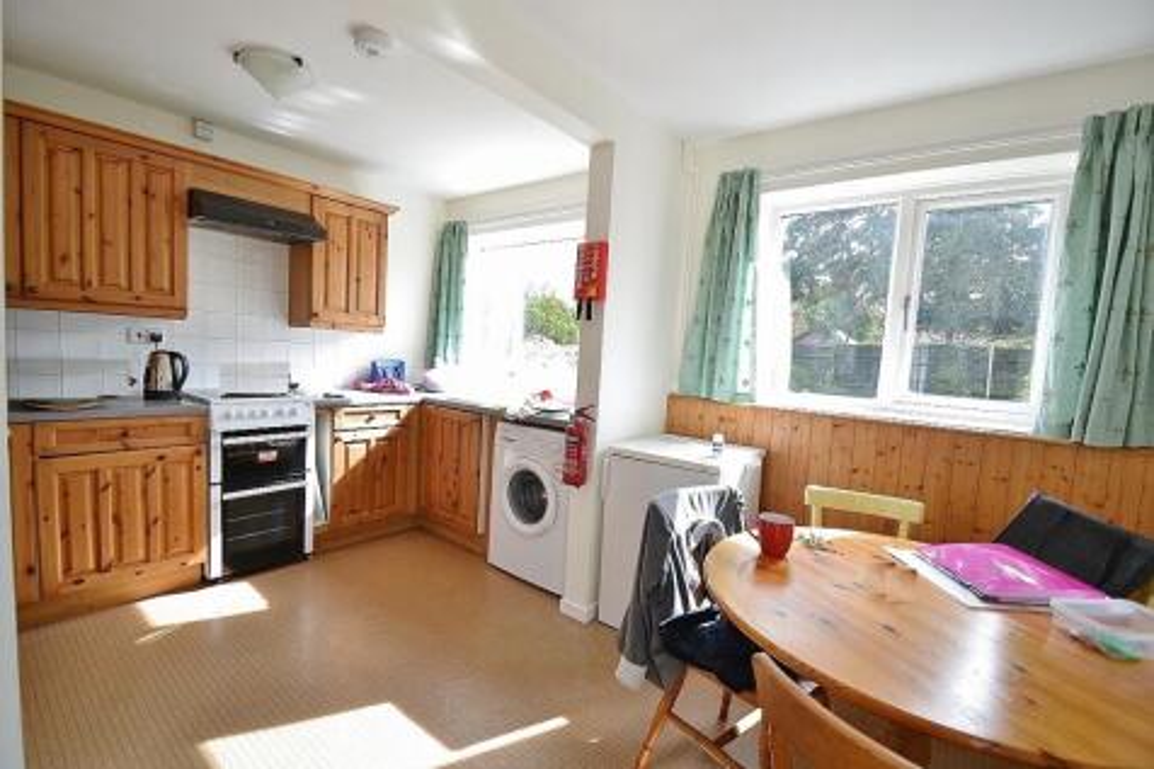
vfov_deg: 77.3
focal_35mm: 15
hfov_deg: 100.4
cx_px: 577
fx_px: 481
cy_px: 384
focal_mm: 10
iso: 100
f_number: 4
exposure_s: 1/60
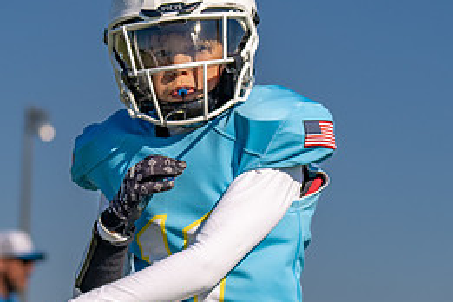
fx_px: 2881
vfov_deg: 6.0
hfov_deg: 9.0
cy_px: 233
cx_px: 290
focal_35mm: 229
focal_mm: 70
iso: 100
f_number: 2.8
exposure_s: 1/5000
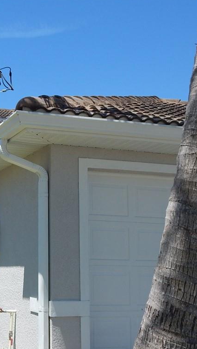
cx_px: -11
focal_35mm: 56
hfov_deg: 20.6
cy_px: 174
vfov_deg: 37.2
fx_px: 520
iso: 125
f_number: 6.9
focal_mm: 6.8
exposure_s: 1/400
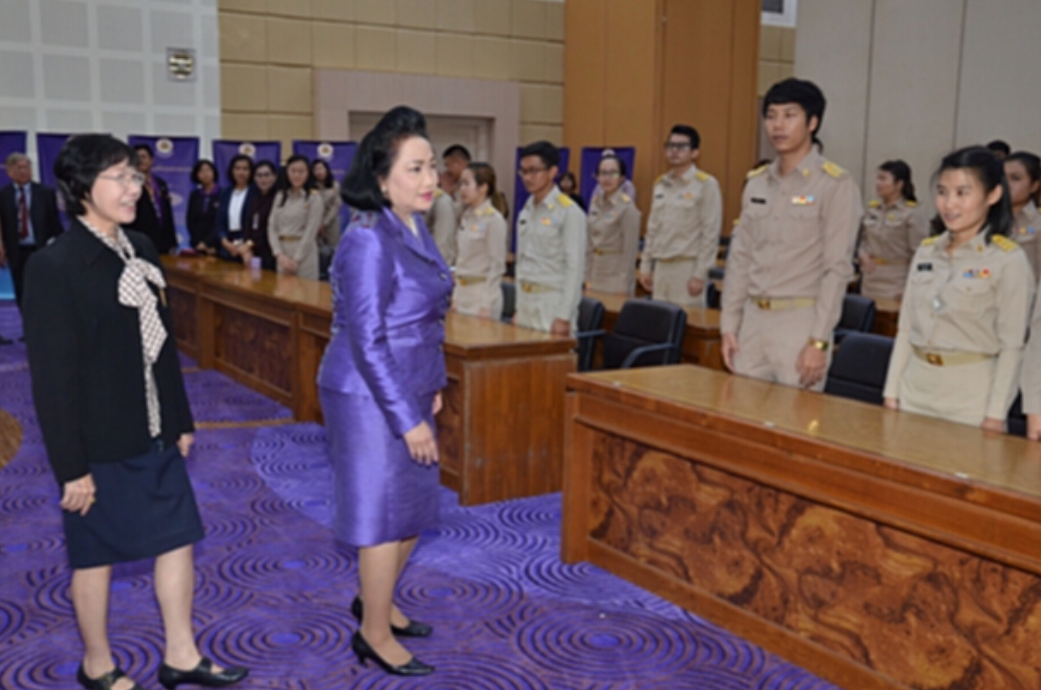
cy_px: 331
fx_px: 1097
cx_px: 507
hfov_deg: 50.8
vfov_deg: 34.9
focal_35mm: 38
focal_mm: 24
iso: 800
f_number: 4
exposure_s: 1/60
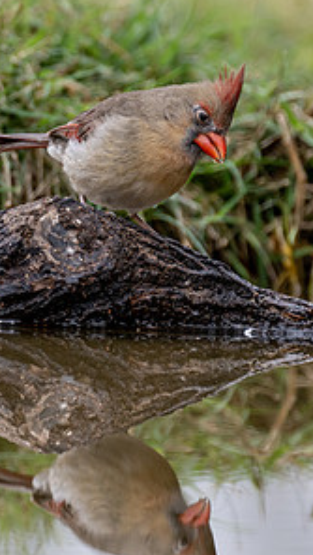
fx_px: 14515
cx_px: 8
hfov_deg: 1.2
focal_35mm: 986
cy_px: 233
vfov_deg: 2.2
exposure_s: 1/320
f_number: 6.3
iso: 450
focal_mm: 400
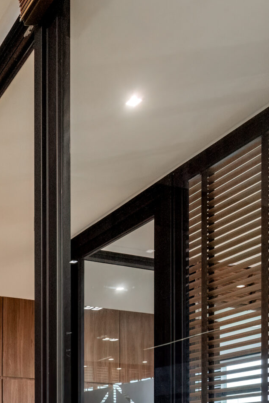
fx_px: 515
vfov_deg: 34.7
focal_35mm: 46
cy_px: 476
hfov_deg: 25.5
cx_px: -74
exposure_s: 1/50
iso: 1600
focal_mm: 17
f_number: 4
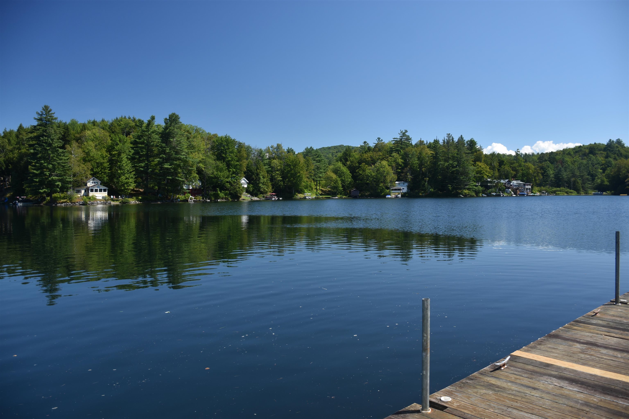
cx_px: 314
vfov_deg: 47.9
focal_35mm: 27
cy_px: 210
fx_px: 472
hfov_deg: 67.4
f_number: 4
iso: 100
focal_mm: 18
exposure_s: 1/250
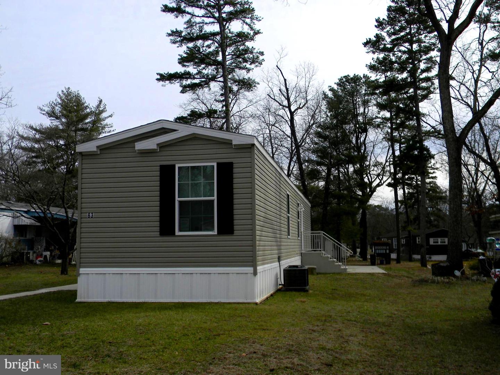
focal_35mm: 36
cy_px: 188
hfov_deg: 51.4
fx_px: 520
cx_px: 250
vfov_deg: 39.7
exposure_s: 1/244
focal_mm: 6.4
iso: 80
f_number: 7.4
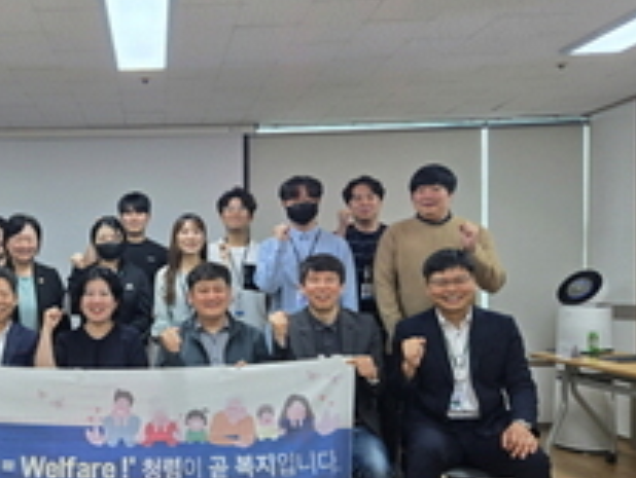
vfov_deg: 36.8
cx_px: 114
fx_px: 717
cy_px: 285
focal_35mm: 39
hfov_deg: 45.1
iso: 80
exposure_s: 1/120
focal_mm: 5.4
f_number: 1.8
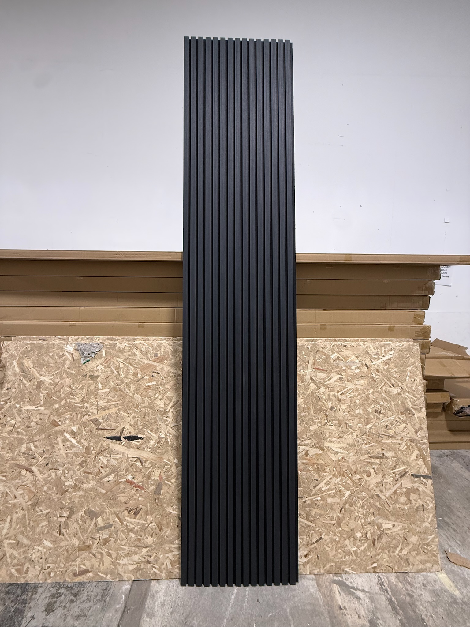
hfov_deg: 85.7
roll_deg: +0.0
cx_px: 235
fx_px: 253
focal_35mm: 14
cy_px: 314
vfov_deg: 102.1
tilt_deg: -6.1
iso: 250
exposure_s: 1/60
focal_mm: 2.22
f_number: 2.2
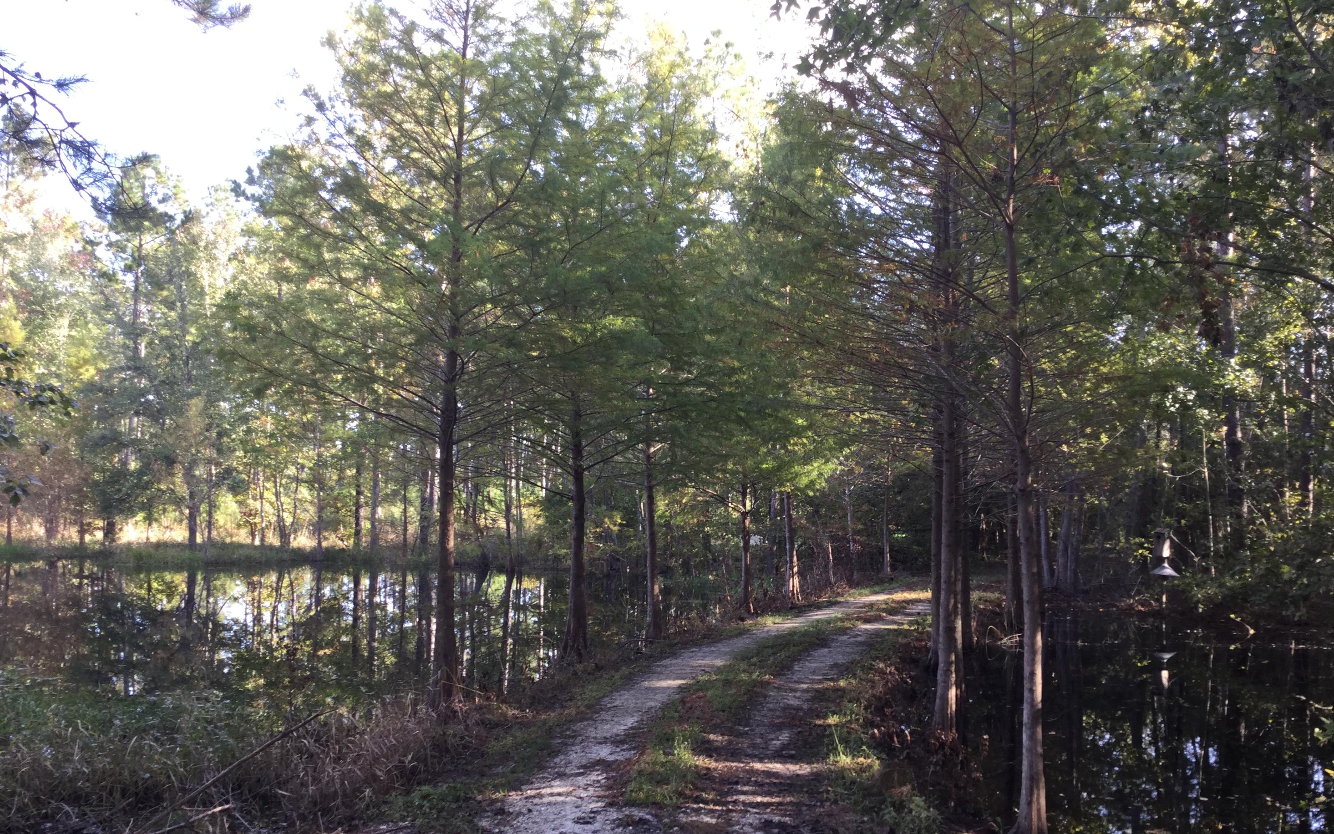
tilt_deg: +1.6
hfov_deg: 58.1
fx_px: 1200
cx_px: 667
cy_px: 487
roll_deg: -2.3
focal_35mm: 33
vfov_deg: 38.2
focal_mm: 3.3
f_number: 2.4
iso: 25
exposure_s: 1/60
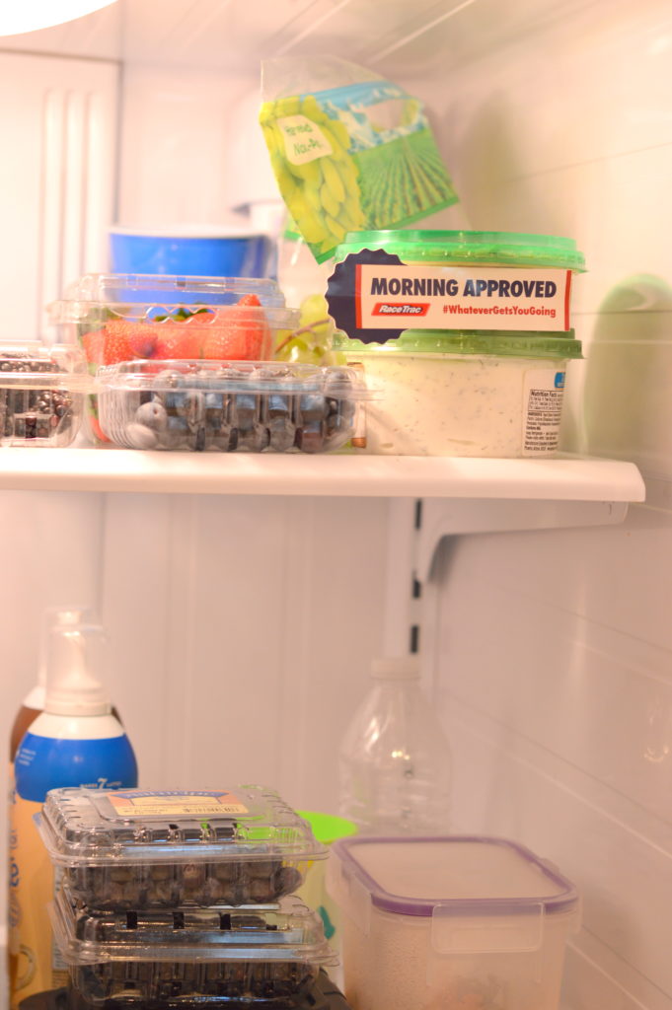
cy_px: 505
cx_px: 336
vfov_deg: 27.0
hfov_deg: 18.2
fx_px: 2103
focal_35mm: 75
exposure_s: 1/60
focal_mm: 50
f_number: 4
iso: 400
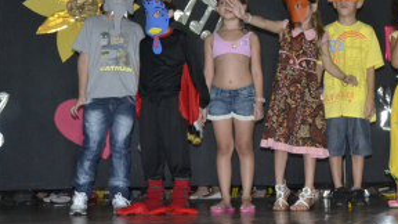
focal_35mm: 109
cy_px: 74
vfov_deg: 11.1
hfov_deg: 19.4
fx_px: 1150
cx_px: 319
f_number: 4.5
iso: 3200
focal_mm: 40
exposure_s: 1/60
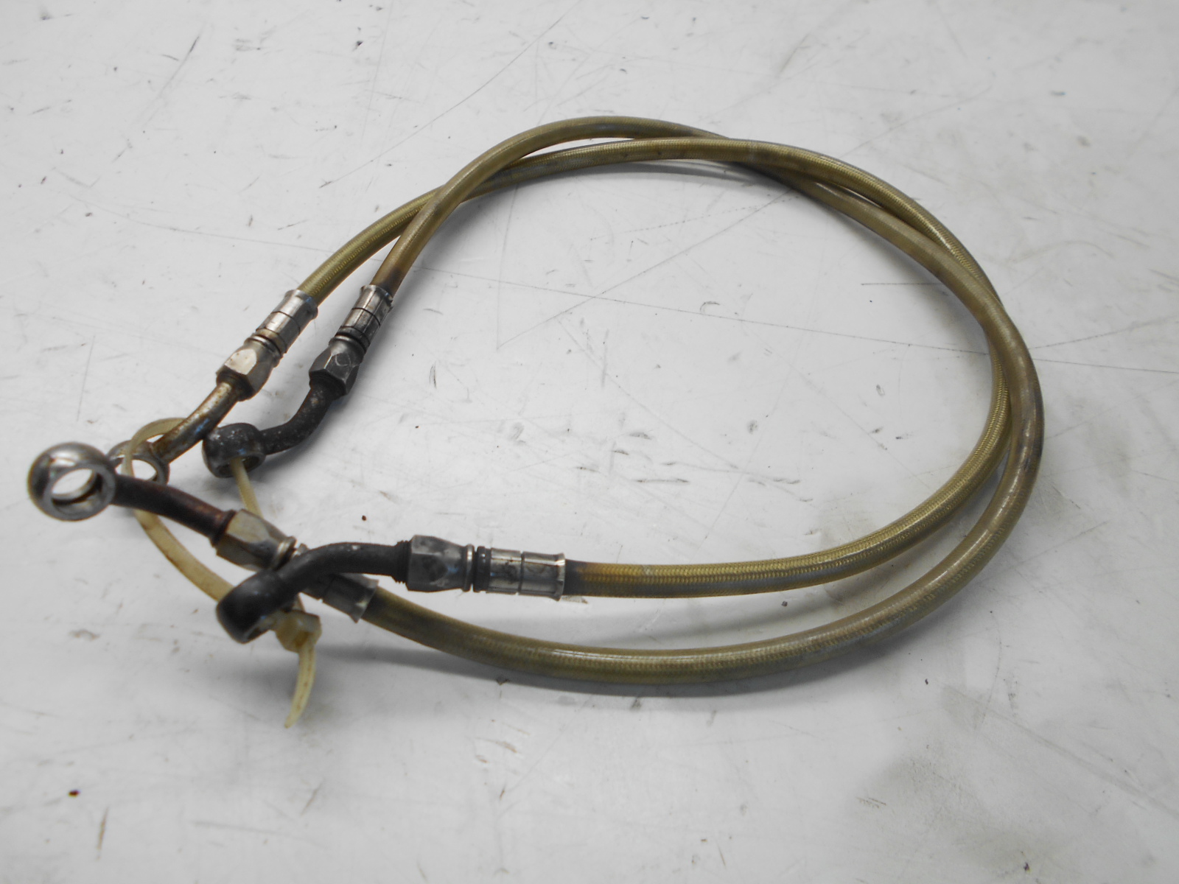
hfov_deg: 67.3
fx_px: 886
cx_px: 590
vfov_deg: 53.1
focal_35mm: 26
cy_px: 442
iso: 80
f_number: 3.2
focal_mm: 4.6
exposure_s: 1/60
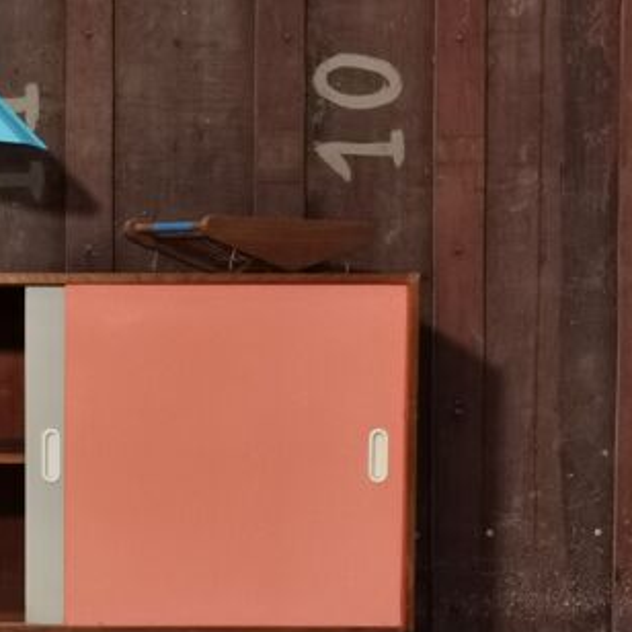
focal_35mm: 81
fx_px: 1673
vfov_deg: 21.2
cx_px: 70
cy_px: 460
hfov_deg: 21.0
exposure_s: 1/50
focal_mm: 6.71
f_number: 1.9
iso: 250
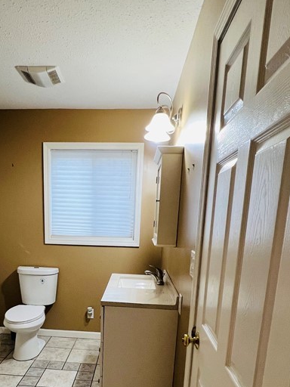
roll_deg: -1.8
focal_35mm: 26
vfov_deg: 64.0
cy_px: 282
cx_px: 108
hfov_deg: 52.5
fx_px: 290
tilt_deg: -11.5
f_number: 1.8
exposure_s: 1/60
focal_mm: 1.57
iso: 160
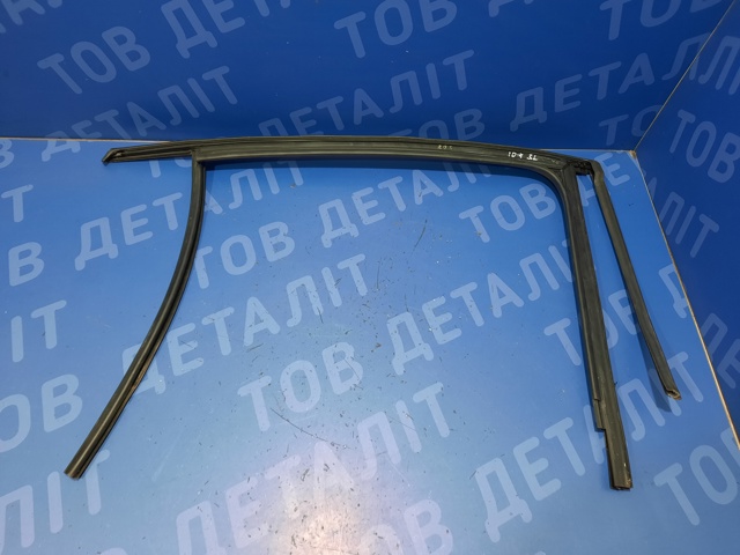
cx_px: 370
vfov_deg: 54.9
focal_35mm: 25
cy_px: 278
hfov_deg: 69.4
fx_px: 534
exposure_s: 1/33
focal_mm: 4.6
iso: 250
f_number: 2
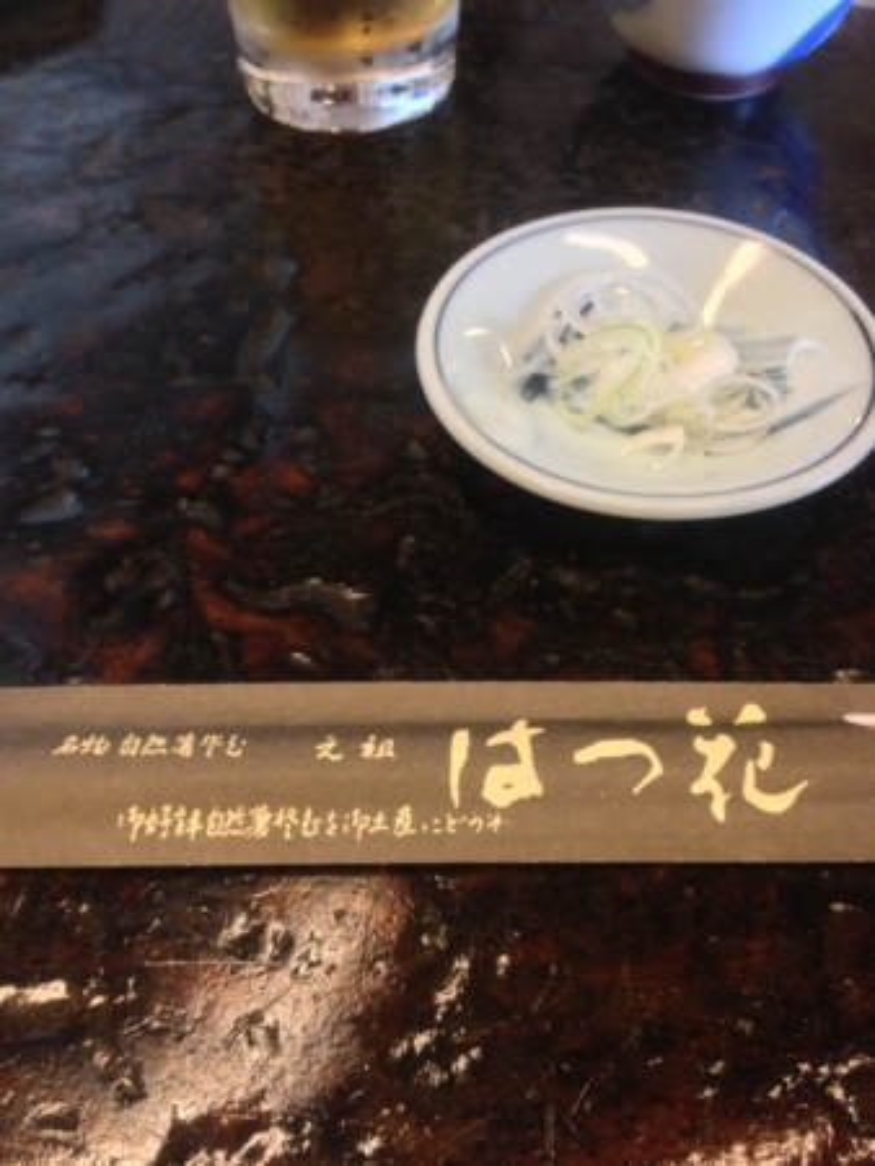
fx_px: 1178
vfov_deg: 52.6
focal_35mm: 35
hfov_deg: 40.7
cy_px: 583
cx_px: 438
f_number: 2.4
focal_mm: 4.28
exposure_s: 1/20
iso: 400
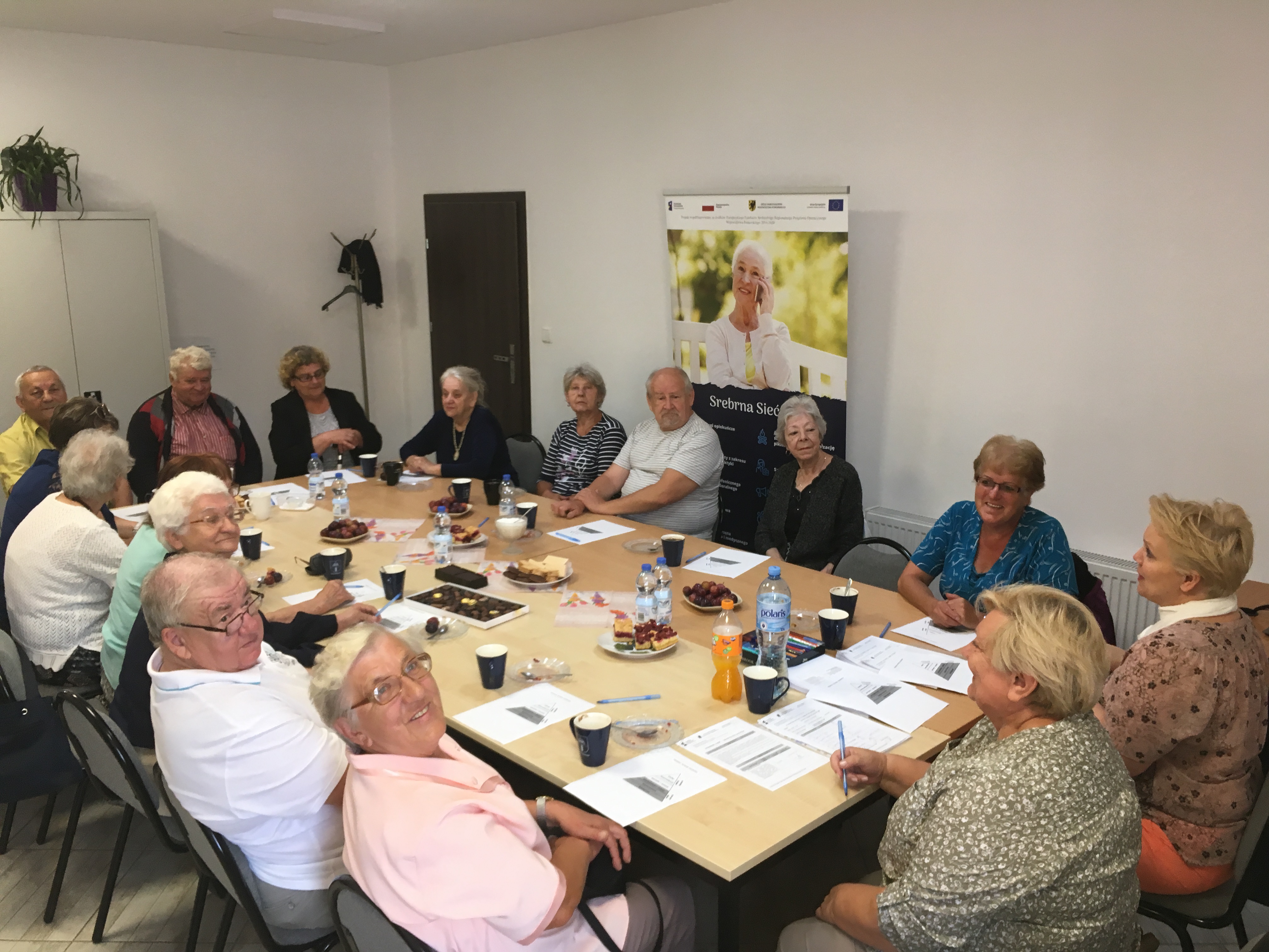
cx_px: 634
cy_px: 476
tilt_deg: -14.6
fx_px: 1063
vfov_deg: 48.2
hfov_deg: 61.7
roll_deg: -0.3
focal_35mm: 29
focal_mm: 4.15
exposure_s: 1/33
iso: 32
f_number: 2.2
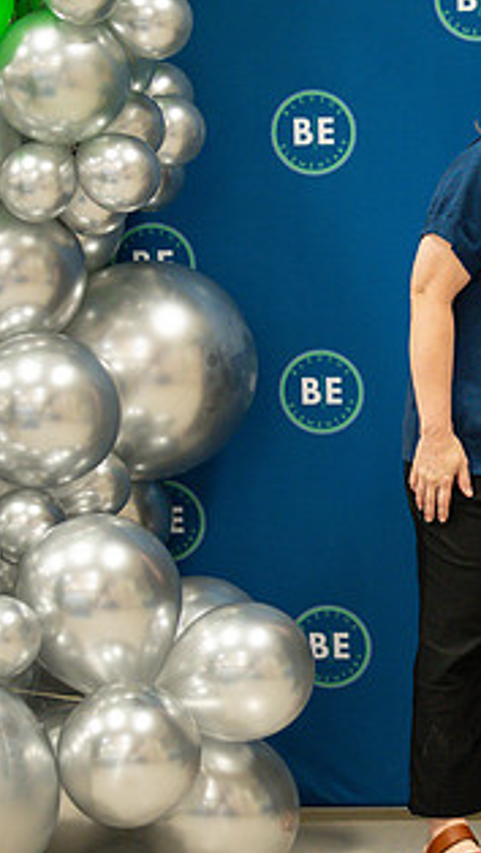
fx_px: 2852
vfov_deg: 17.0
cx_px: 750
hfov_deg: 9.3
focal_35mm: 126
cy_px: 365
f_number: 1.2
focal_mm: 50
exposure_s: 1/400
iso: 1250
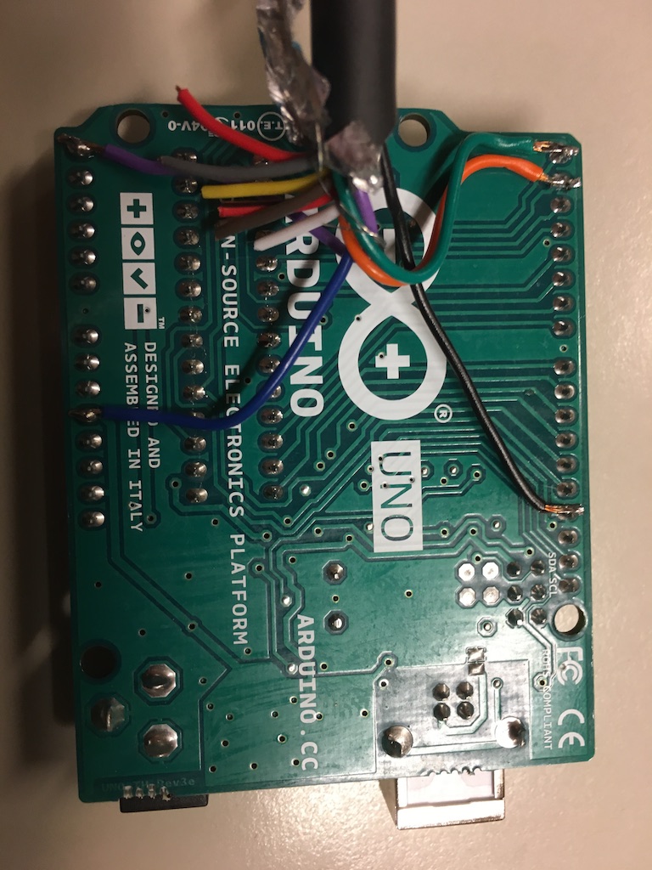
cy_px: 435
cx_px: 326
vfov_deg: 61.7
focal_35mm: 29
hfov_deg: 48.2
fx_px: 728
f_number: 2.2
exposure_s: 1/33
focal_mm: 4.15
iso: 100
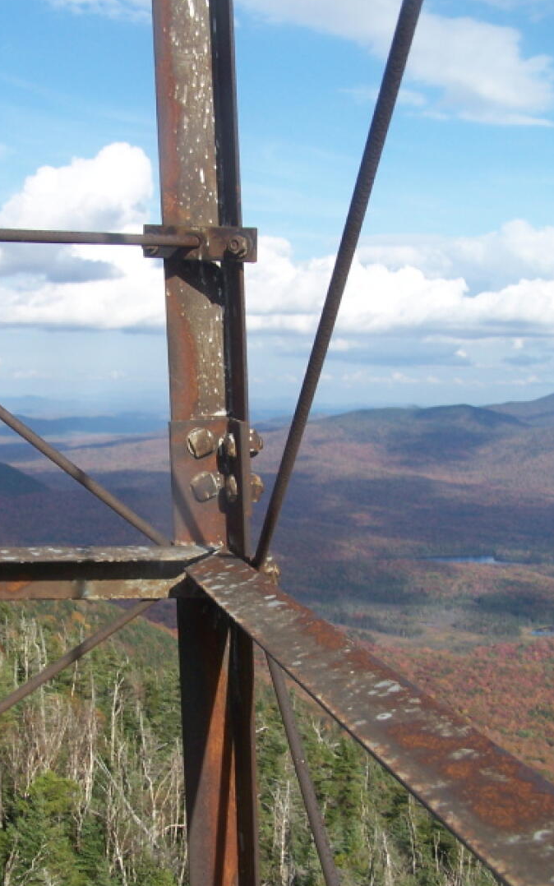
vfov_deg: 39.4
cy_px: 522
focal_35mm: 51
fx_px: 1232
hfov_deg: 25.2
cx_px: 177
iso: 80
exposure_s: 1/640
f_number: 4
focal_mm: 6.3
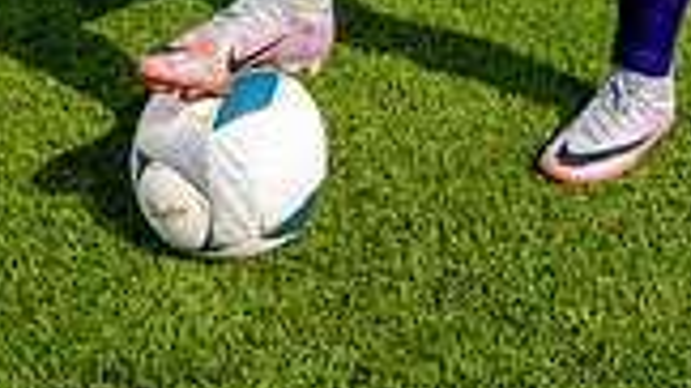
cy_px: -499
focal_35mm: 70
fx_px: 1282
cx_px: 512
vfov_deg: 13.4
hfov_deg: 29.7
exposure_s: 1/125
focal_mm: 24
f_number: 7.1
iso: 50
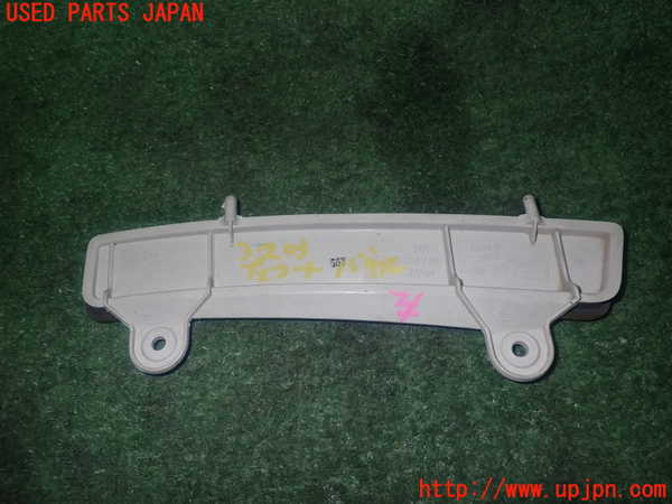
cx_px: 336
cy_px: 252
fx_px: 582
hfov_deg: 60.0
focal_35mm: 30
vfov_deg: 46.8
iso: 200
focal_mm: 5.4
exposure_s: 1/30
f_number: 6.3
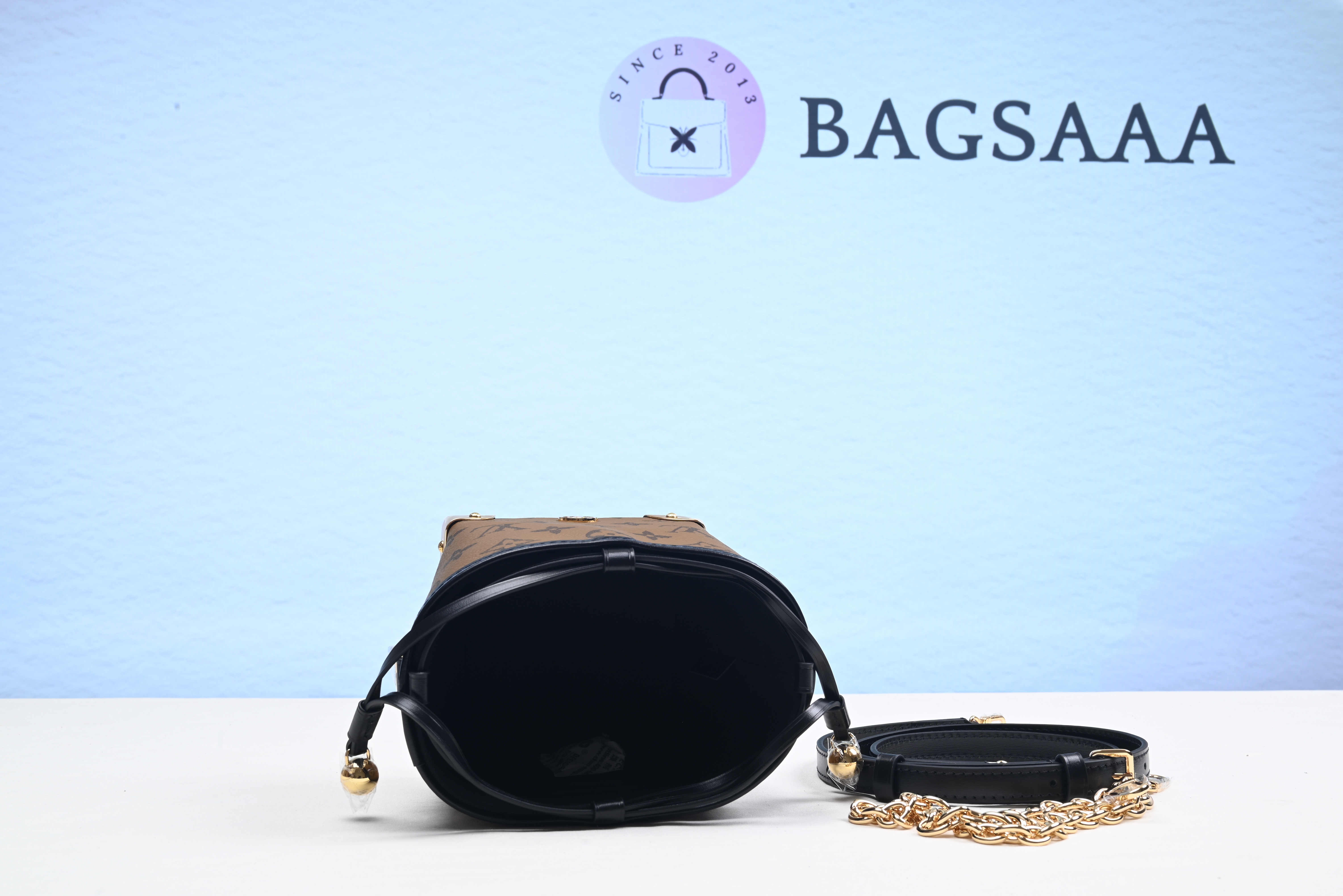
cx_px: 672
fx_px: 1530
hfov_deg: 47.4
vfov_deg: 32.7
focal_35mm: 41
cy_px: 448
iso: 100
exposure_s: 1/2
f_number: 16
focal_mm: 41
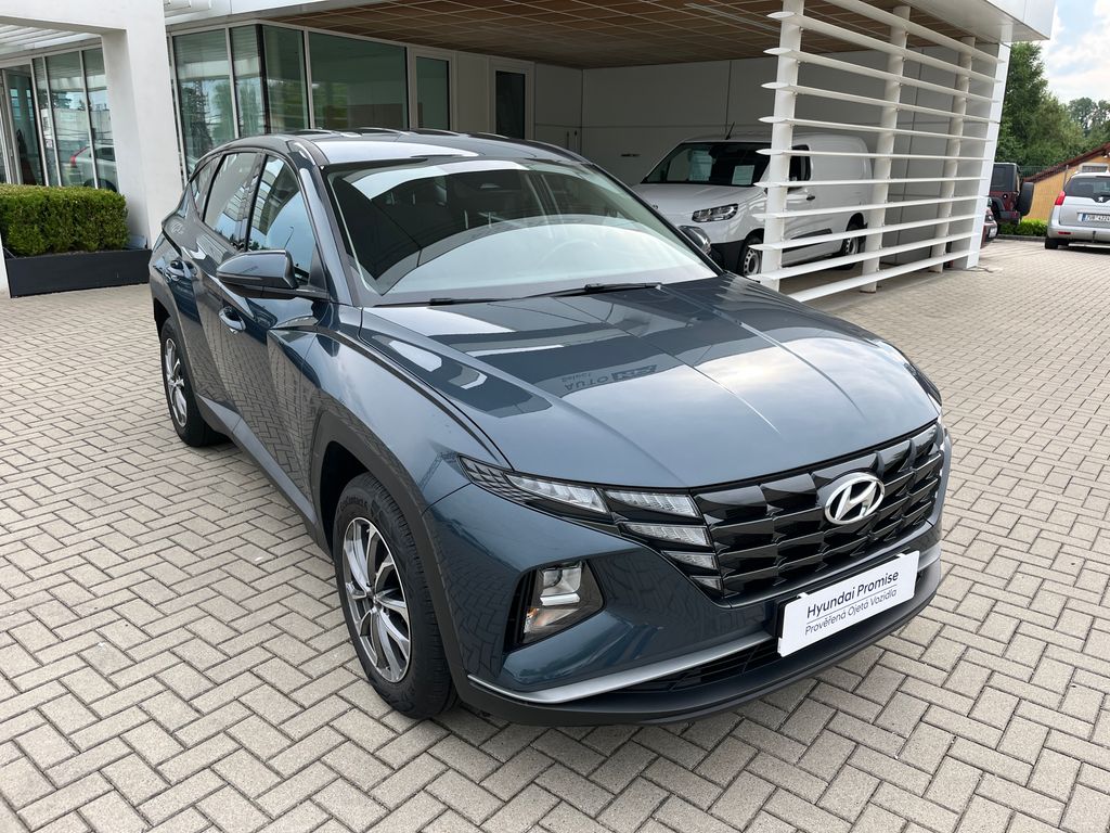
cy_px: 416
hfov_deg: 67.3
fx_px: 834
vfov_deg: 53.1
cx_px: 555
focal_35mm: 26
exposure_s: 1/913
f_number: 1.6
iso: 50
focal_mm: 5.1
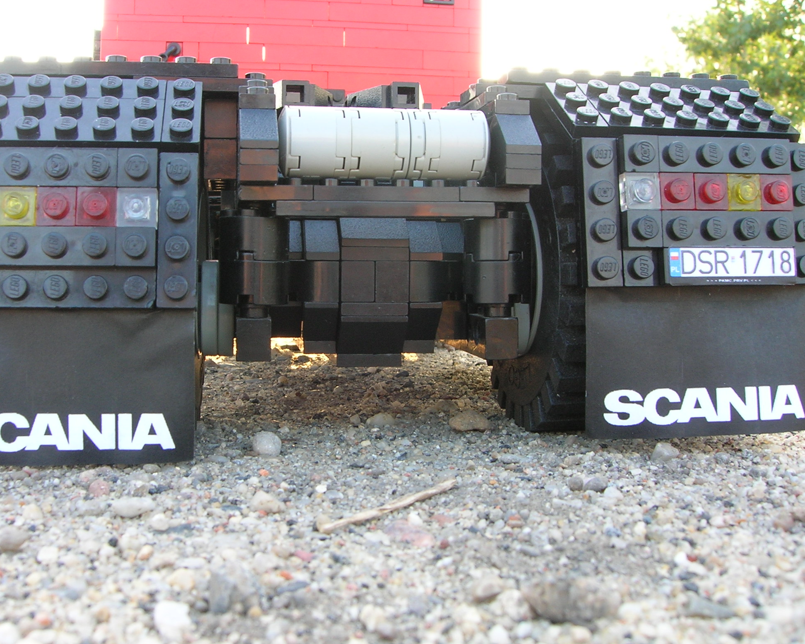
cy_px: 305
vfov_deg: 38.2
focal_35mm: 39
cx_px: 358
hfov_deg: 46.8
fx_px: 929
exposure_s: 1/17.8
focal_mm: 5.7
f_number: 4.9
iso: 50
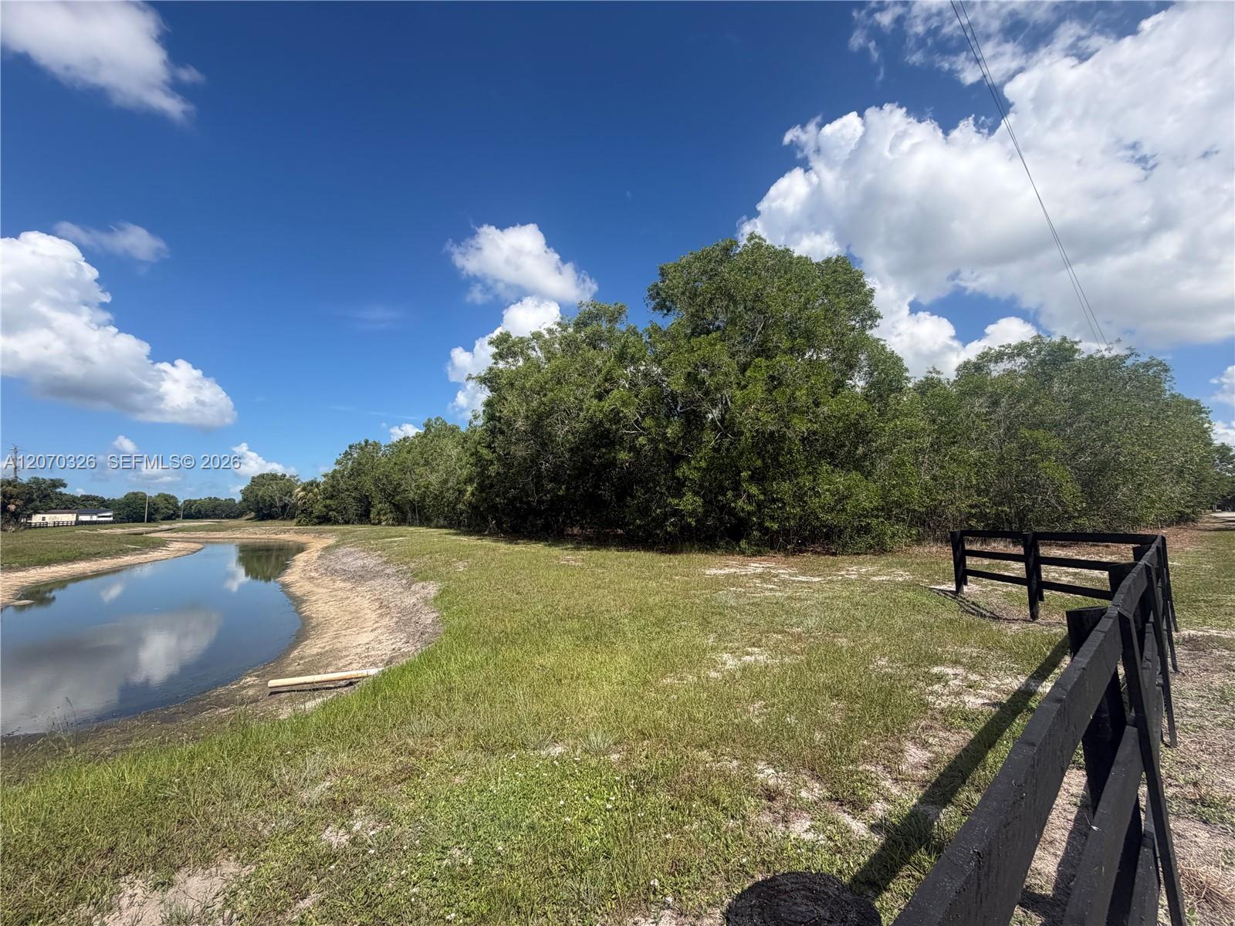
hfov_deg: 102.1
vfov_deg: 85.7
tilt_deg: +6.0
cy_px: 463
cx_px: 618
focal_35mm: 14
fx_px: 499
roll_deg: +0.6
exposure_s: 1/742
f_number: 2.2
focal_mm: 2.22
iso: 40
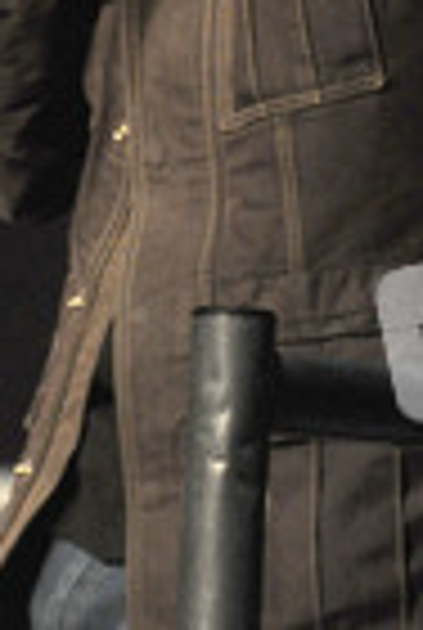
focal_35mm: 1285
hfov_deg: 1.1
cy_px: 90
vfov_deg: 1.6
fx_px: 22535
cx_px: 200
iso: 1600
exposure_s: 1/160
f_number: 6.3
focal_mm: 300
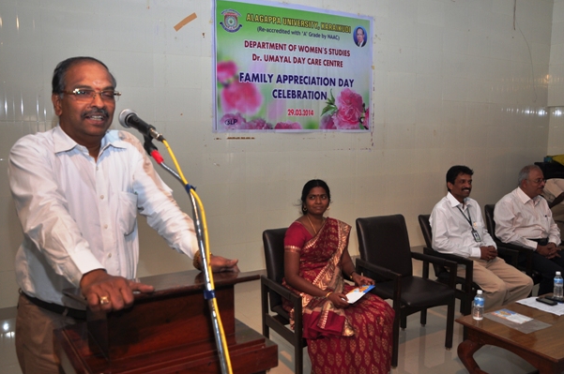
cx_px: 290
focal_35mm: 34
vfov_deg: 39.3
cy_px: 186
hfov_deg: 56.5
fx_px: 525
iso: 250
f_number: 5.6
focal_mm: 21
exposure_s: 1/125
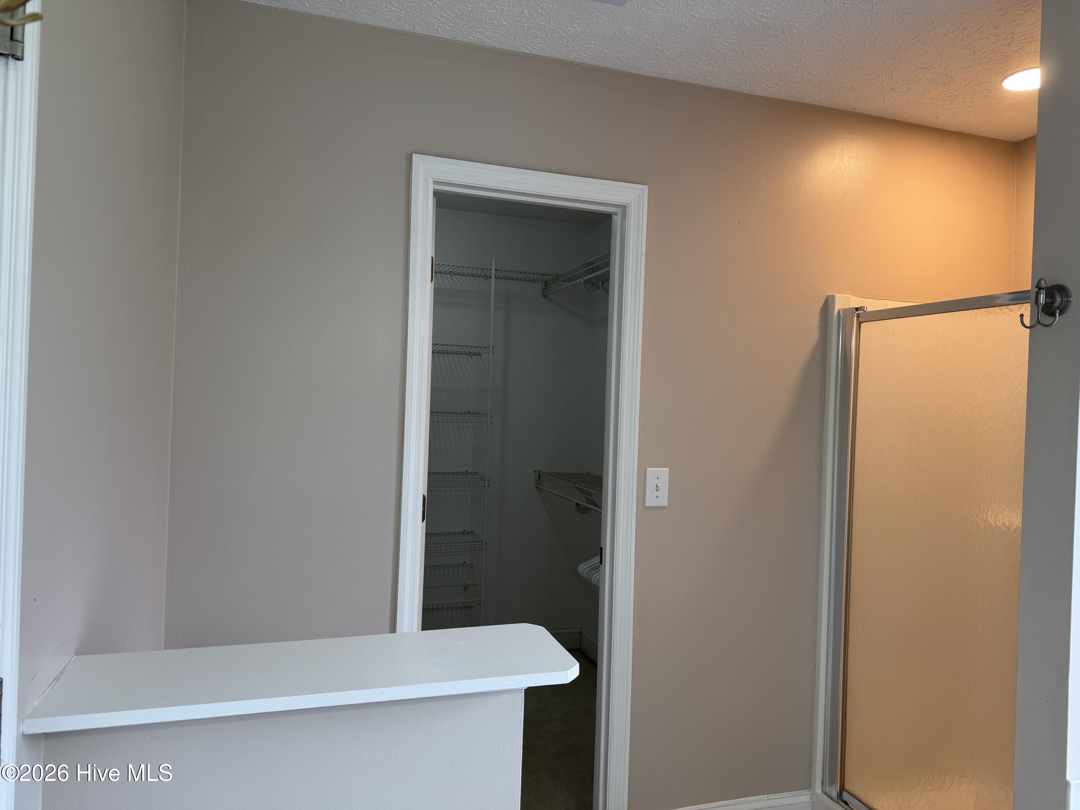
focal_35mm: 24
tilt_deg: -0.8
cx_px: 540
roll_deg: -1.6
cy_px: 405
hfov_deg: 71.6
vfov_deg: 56.8
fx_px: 749
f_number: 1.78
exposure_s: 1/120
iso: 80
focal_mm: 6.76
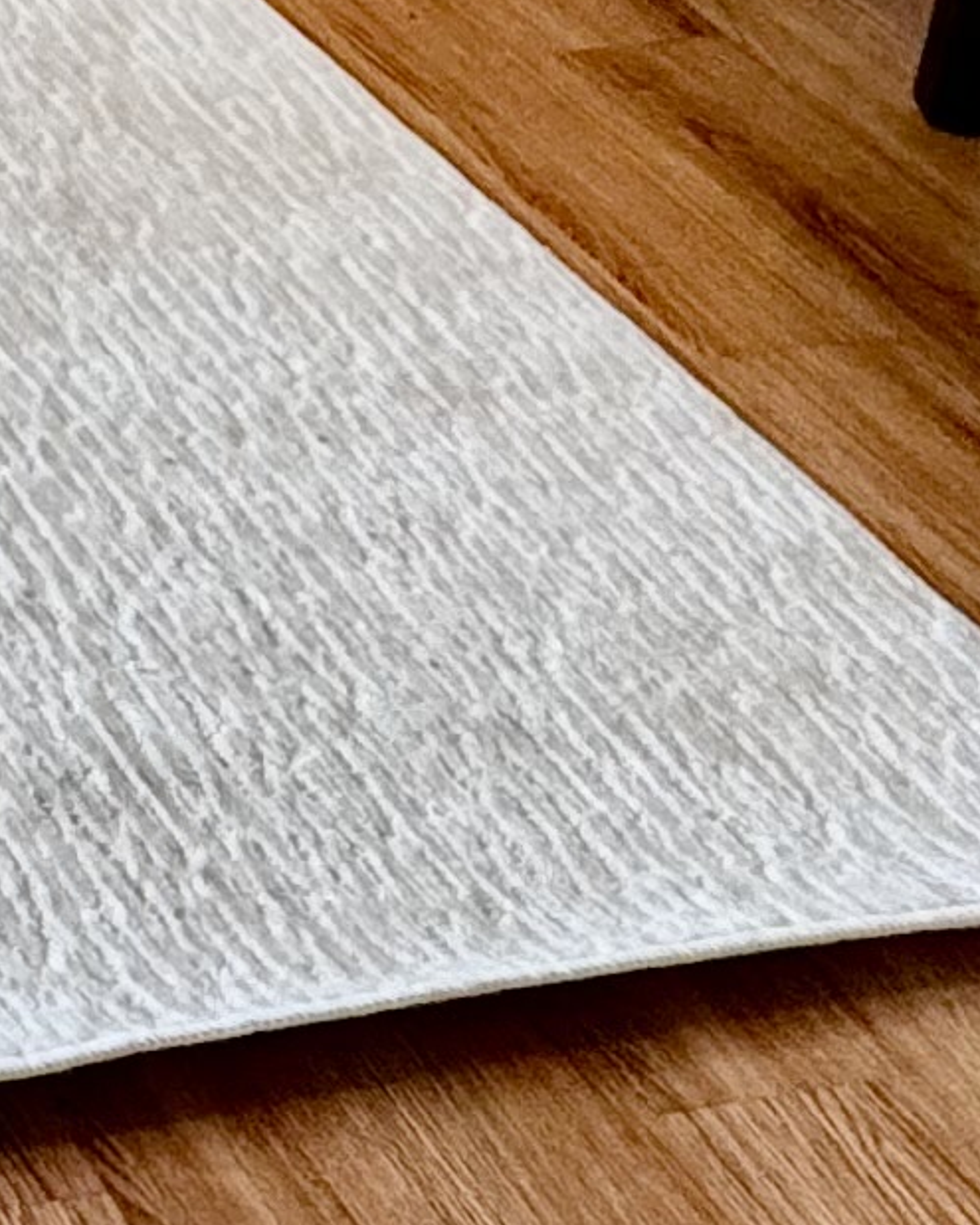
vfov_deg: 17.3
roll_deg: -0.5
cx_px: -1380
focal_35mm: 89
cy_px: -1023
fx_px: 3228
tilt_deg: -16.0
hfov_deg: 13.0
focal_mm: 2.22
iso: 160
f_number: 2.2
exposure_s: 1/120
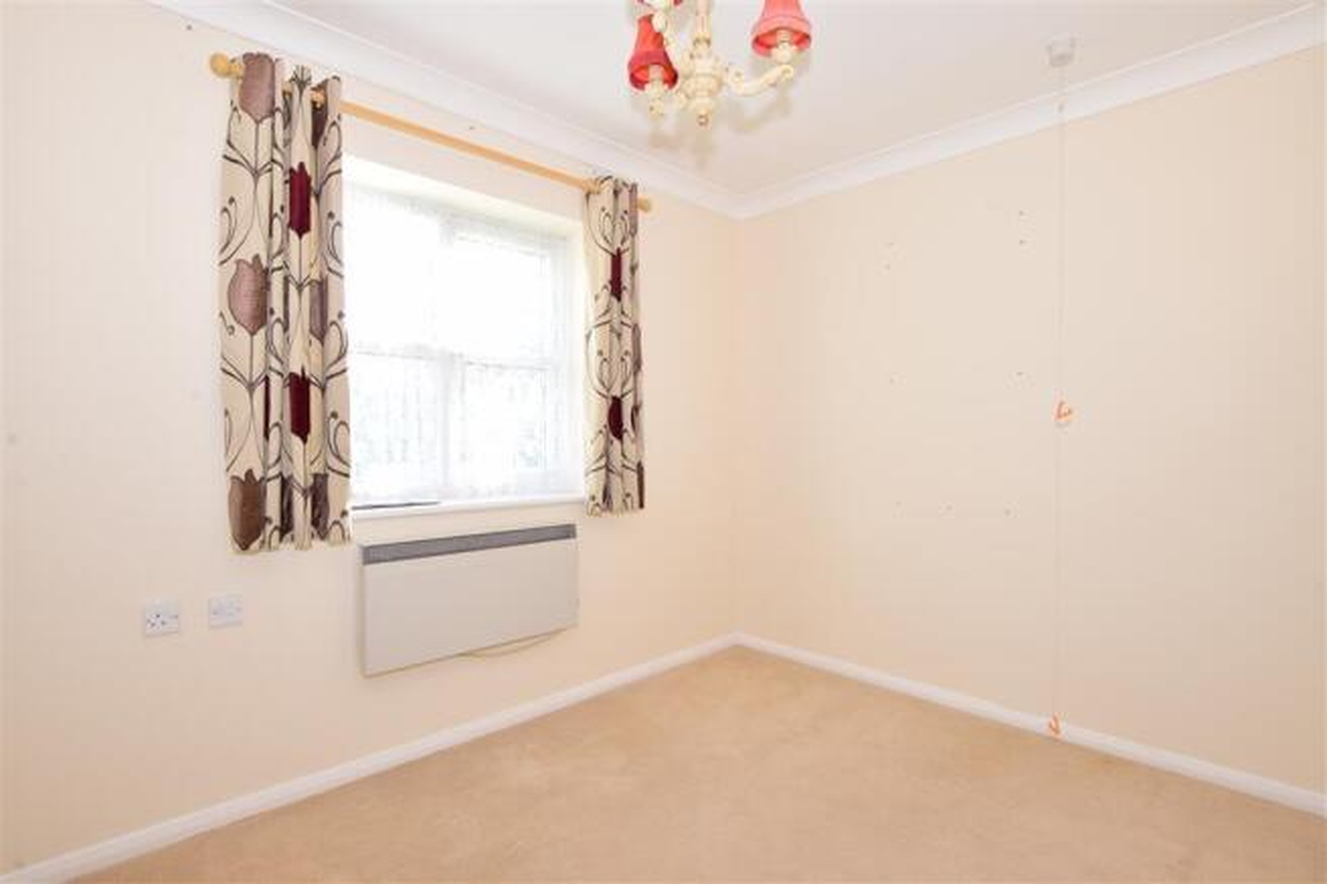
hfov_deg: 95.0
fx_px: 608
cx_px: 664
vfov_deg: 72.0
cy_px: 442
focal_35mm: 16
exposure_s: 1/10
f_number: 13
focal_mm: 11
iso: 400
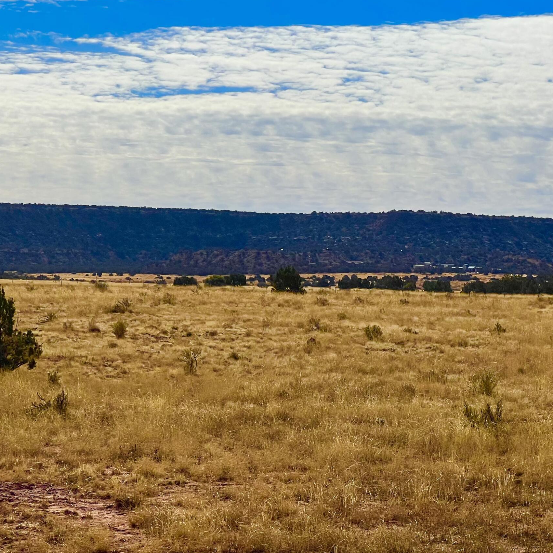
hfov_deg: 14.5
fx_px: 2169
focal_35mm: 120
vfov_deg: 14.5
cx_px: 382
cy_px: 326
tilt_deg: -0.7
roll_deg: -1.0
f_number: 2.8
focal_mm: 9
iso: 25
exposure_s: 1/2732
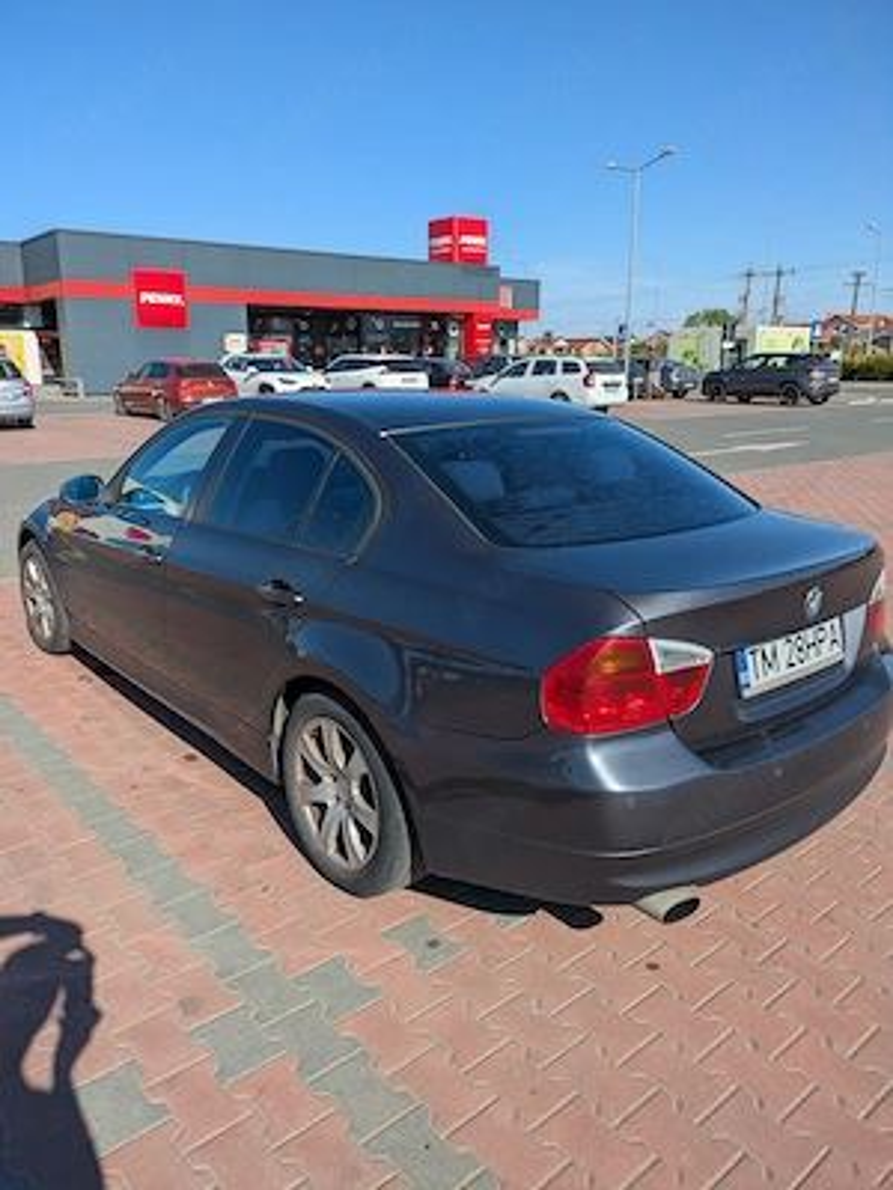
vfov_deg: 69.4
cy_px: 595
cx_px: 446
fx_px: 860
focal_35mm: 25
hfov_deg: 54.9
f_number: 1.89
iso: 39
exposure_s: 1/2222
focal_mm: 5.43
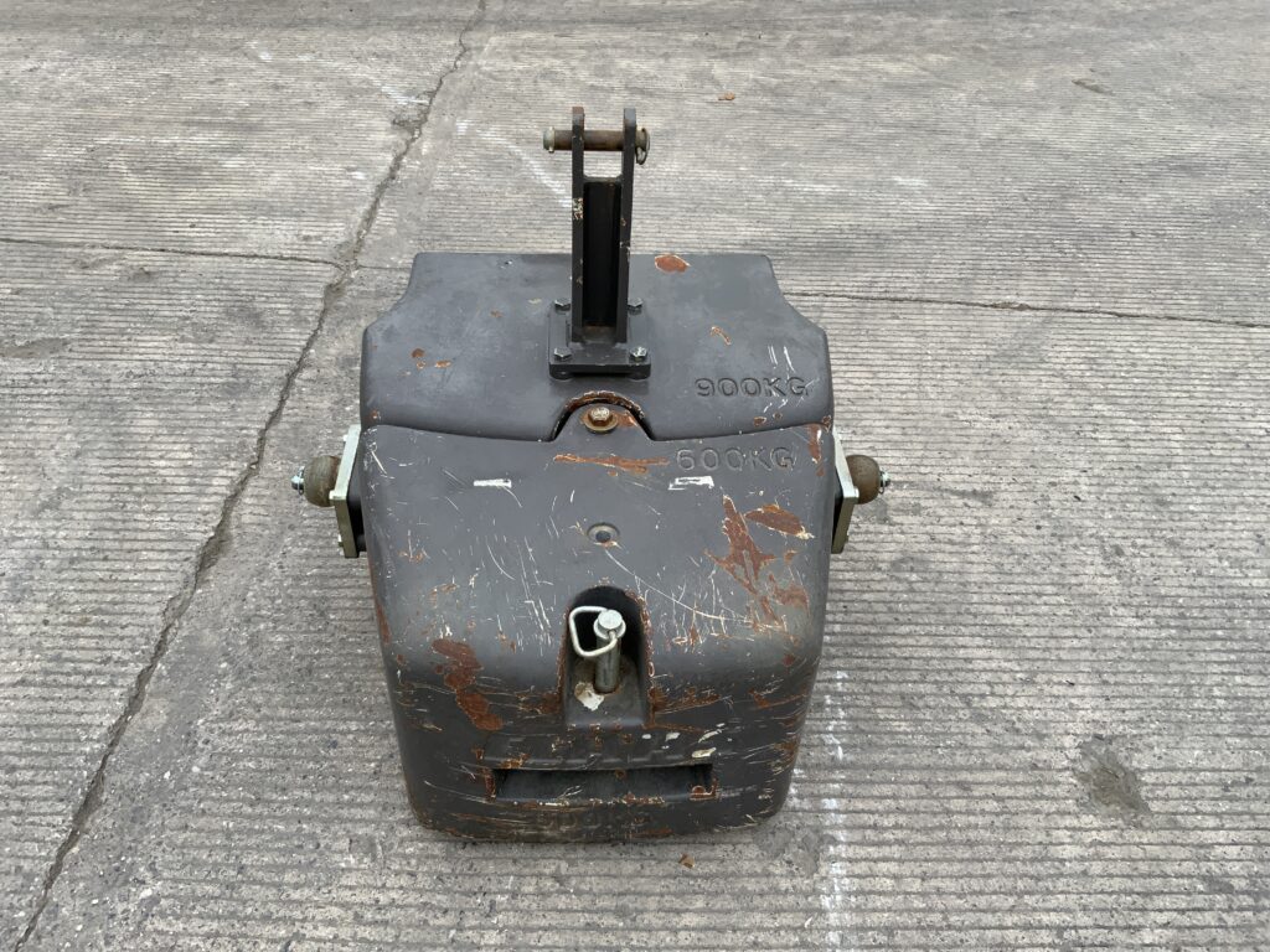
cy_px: 476
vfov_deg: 48.2
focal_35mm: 29
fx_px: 1064
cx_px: 635
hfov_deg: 61.7
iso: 16
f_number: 1.8
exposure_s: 1/944
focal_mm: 3
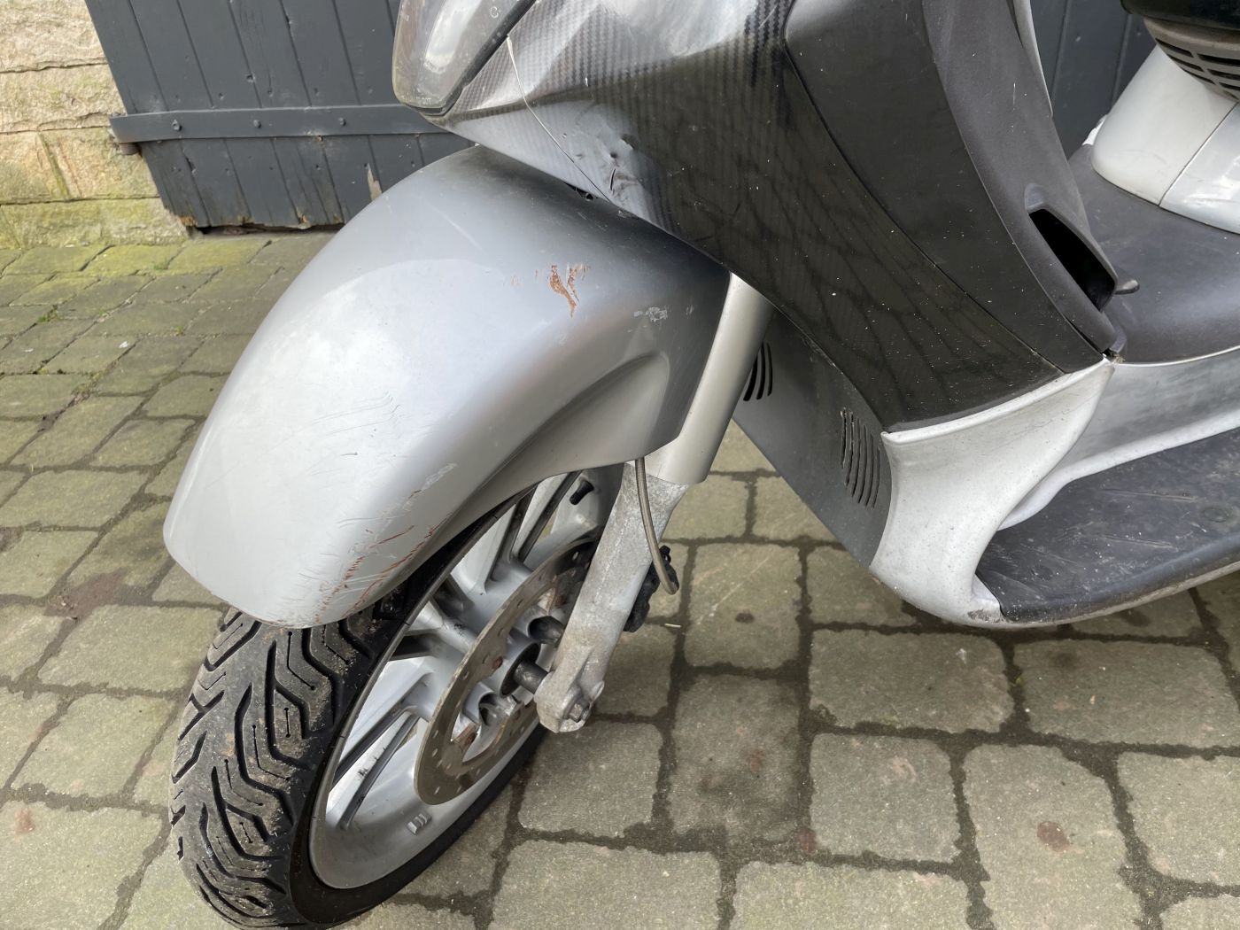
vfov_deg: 53.1
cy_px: 465
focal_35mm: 26
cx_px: 620
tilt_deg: -34.6
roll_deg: +5.1
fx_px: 931
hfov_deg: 67.3
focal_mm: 4.2
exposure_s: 1/179
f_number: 1.6
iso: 32
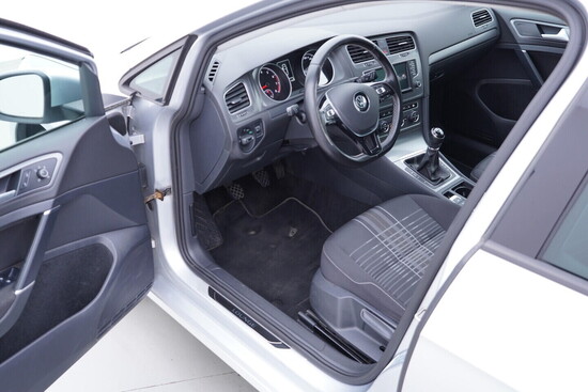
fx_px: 588
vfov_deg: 36.9
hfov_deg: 53.1
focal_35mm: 36
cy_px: 196
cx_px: 294
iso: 250
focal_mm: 24
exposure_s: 1/40
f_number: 2.8
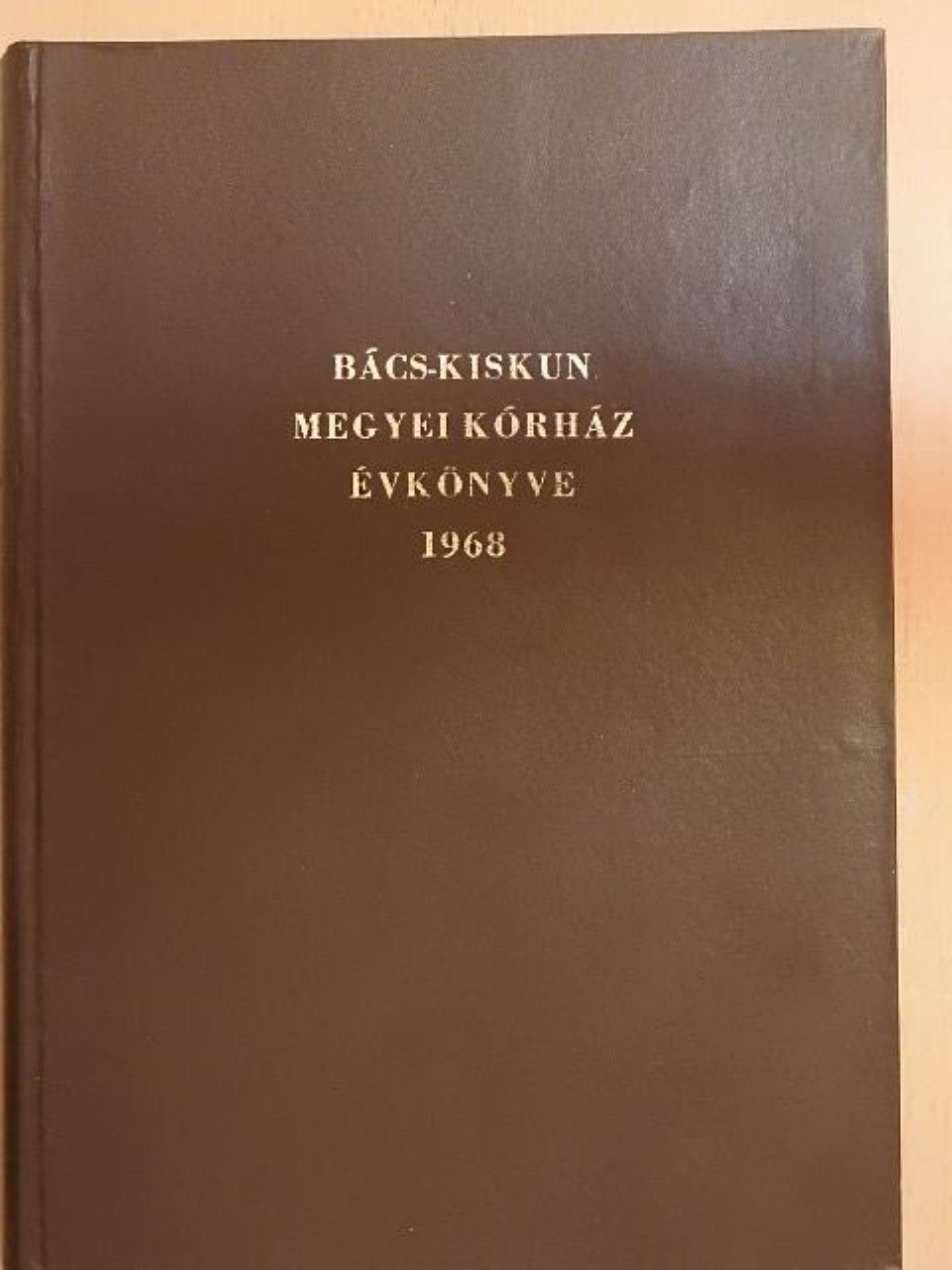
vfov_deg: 32.2
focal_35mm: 60
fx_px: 2200
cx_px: 476
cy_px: 635
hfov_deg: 24.4
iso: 1600
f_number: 4.2
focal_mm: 10.7
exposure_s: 1/50
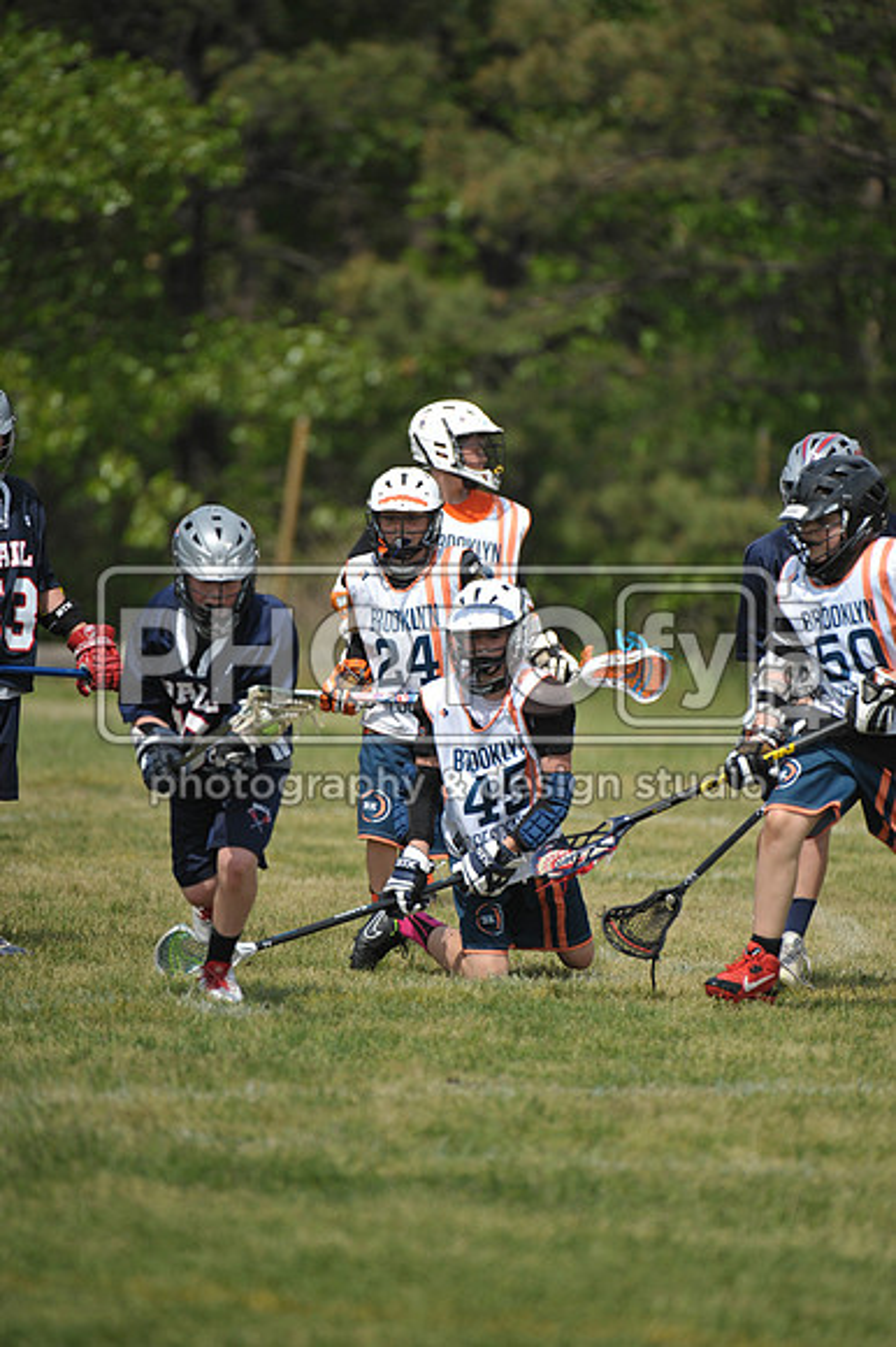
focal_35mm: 360
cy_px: 674
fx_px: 13455
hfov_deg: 3.8
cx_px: 448
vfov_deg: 5.7
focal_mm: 360
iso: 640
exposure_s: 1/5000
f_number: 4
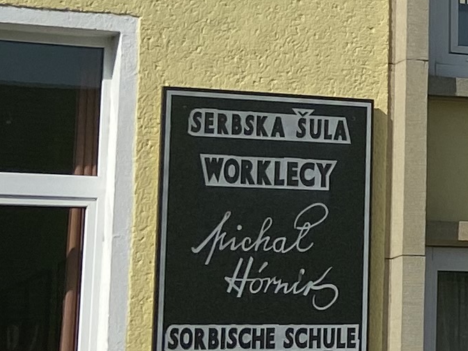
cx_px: 999
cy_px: 108
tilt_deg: +10.8
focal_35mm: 156
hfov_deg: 11.2
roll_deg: +2.5
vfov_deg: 9.5
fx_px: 2109
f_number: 1.8
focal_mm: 4.25
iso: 32
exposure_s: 1/6452
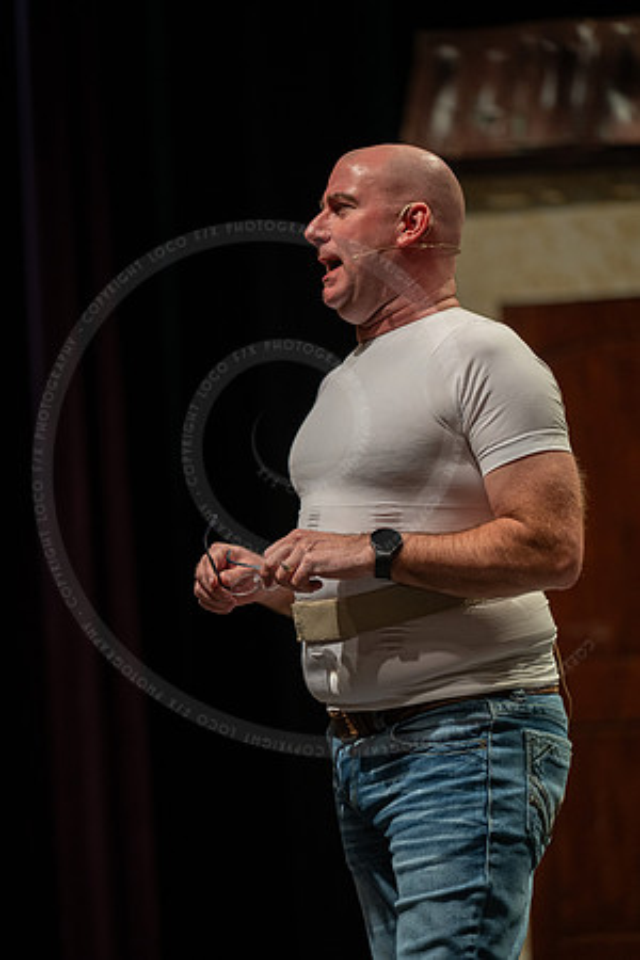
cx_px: 320
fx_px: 4000
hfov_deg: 9.1
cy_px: 480
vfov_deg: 13.7
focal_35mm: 150
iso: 2000
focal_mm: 150
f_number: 2.8
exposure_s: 1/250
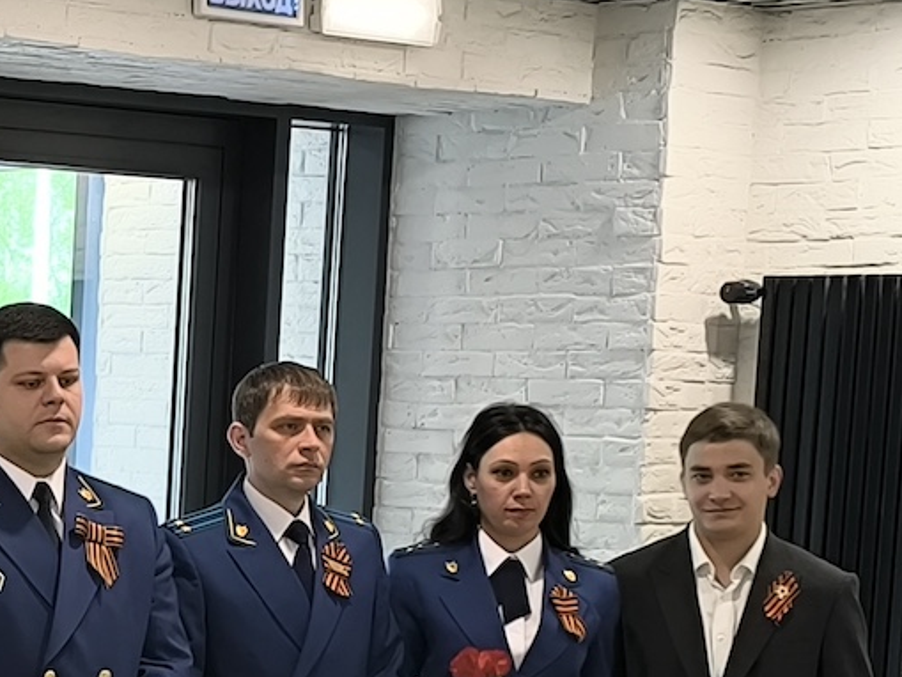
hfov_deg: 16.8
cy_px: 726
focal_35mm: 109
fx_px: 2841
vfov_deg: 13.3
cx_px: -340
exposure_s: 1/100
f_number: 1.65
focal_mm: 6.14
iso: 320
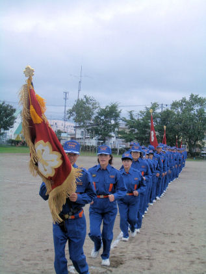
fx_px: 491
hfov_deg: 23.7
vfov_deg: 31.2
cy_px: 137
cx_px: 103
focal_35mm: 62
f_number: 3.5
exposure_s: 1/640
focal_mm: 10.2
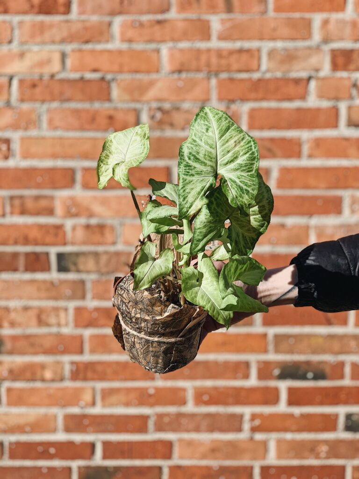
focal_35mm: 52
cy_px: 240
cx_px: 180
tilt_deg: -5.2
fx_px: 719
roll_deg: +0.0
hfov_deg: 28.0
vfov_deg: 36.8
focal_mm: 6
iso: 16
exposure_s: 1/1089
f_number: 2.4
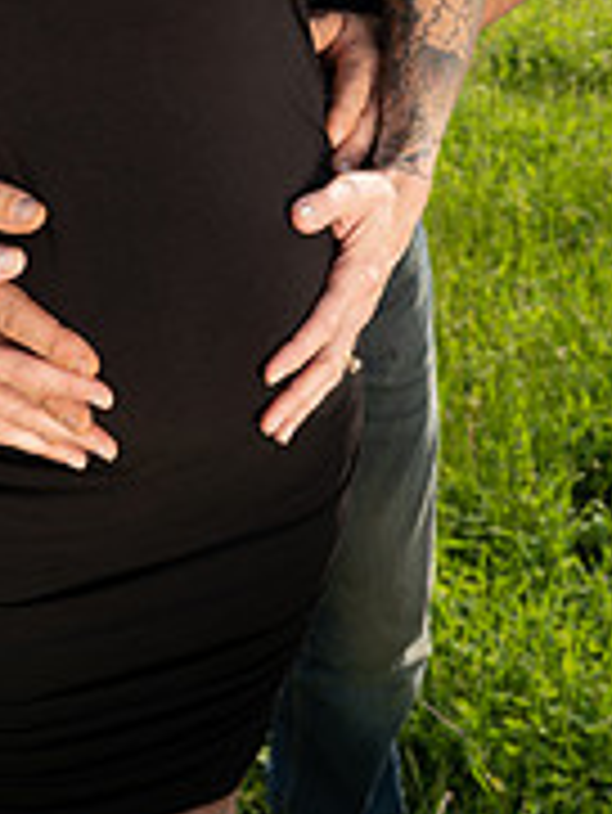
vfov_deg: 26.6
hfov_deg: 21.8
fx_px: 1578
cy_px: -81
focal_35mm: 67
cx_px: 166
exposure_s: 1/125
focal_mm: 28
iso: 100
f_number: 6.3
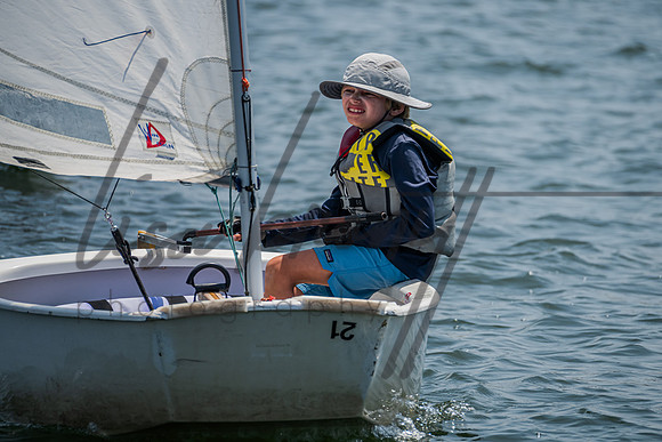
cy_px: 182
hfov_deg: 4.3
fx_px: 8795
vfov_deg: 2.9
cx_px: 396
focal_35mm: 478
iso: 320
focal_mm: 400
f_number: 8
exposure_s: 1/1250
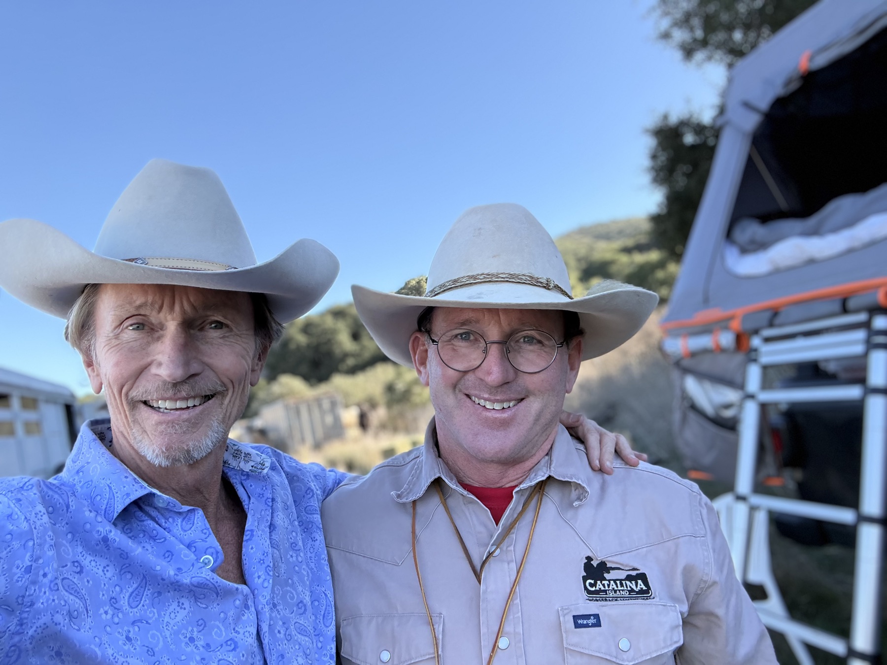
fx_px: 589
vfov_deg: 58.9
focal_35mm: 23
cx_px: 444
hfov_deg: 73.9
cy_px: 332
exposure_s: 1/244
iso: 50
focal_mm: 2.69
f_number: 1.9
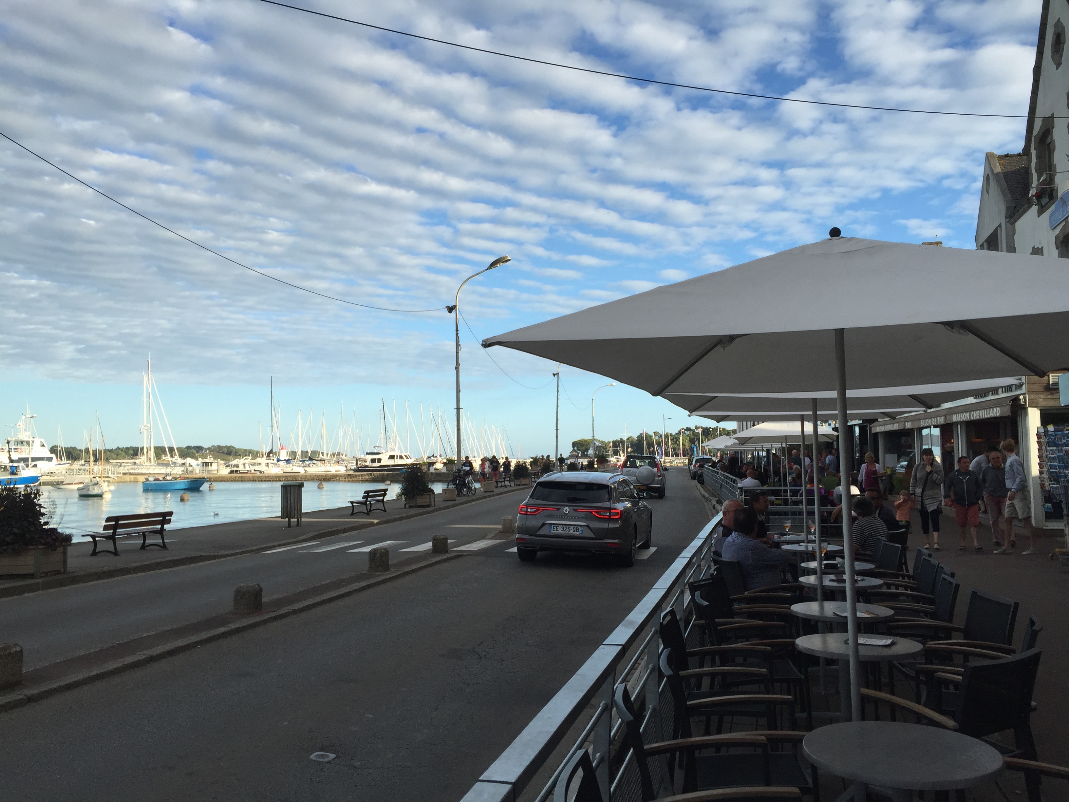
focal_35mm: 29
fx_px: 896
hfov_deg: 61.7
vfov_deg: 48.2
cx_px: 534
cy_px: 401
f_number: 2.2
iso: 32
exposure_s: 1/1236
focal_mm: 4.15
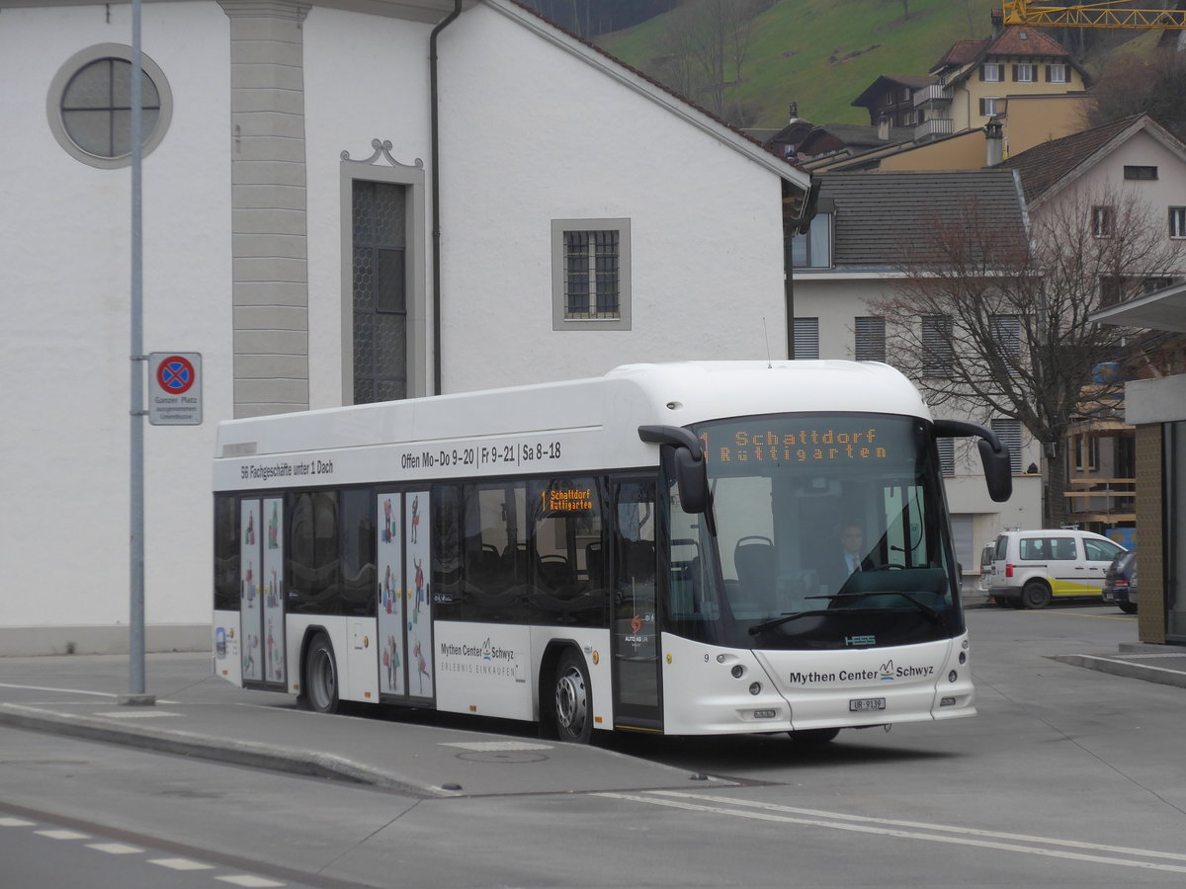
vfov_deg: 15.2
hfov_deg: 20.2
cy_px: 444
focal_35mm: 97
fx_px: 3323
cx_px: 593
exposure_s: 1/250
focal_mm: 19.2
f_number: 4.7
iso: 160
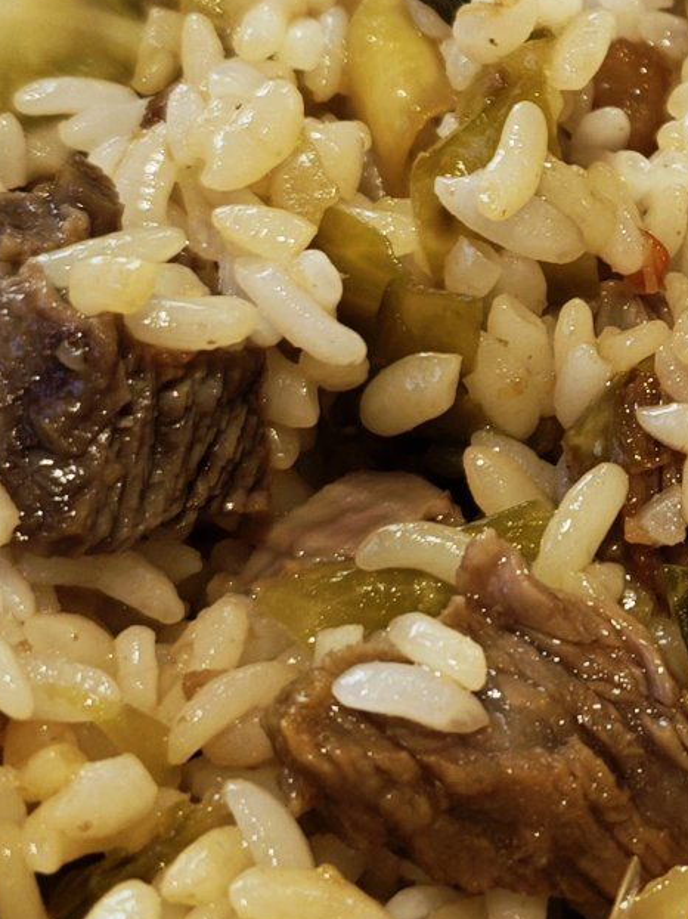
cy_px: 177
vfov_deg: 19.3
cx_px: 933
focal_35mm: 101
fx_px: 2678
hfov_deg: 14.0
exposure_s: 1/238
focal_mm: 5.43
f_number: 1.8
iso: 50
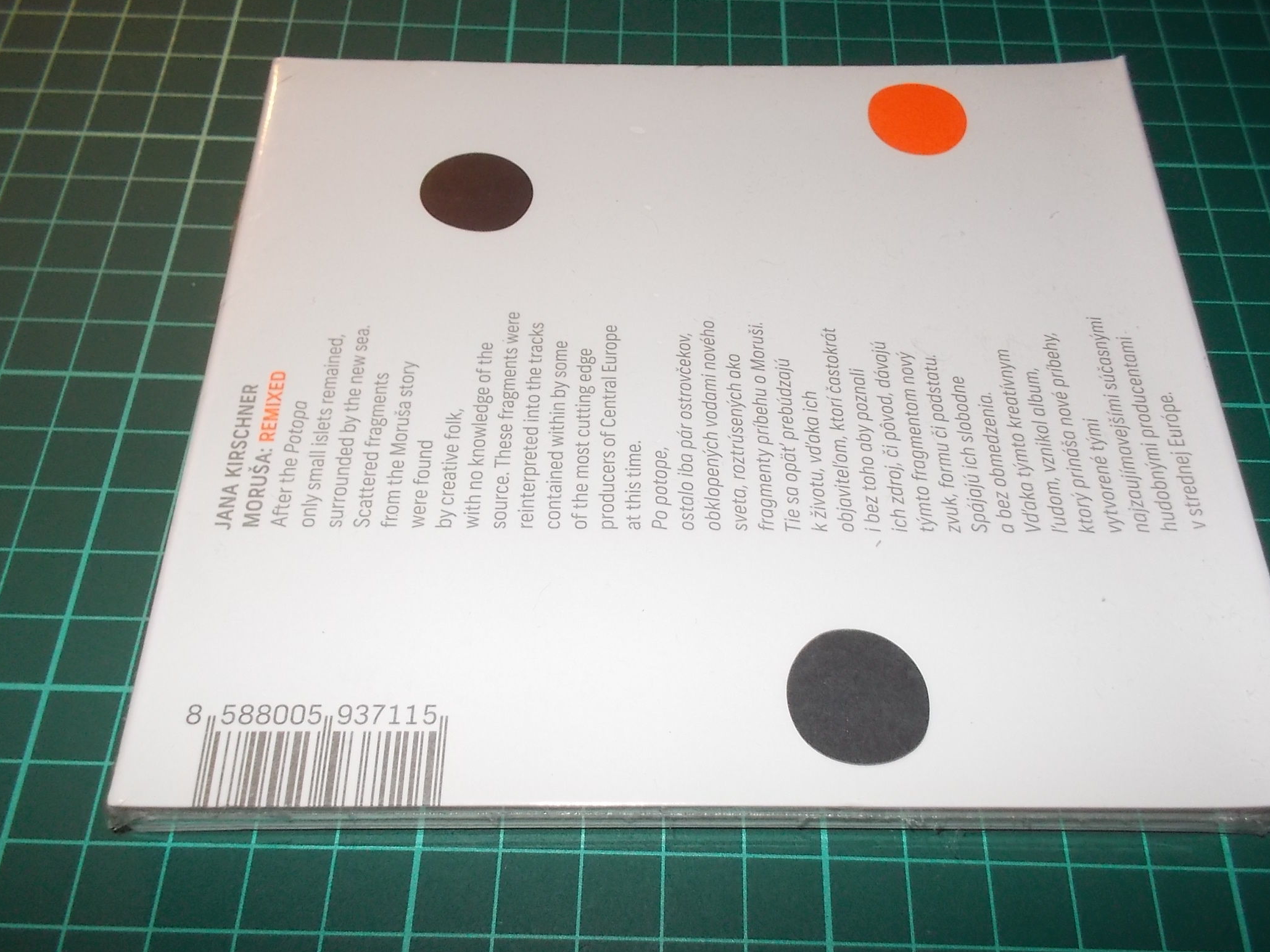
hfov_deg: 56.8
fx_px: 1174
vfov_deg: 44.2
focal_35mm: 32
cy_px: 488
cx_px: 667
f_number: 3.3
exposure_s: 1/30
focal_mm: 4.1
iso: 200
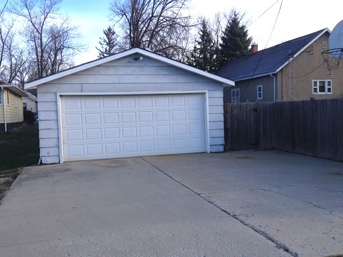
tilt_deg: -5.6
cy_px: 138
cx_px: 171
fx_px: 396
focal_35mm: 40
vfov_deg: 35.9
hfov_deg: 46.8
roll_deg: +0.5
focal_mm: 4.28
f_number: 2.4
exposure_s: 1/600
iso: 50
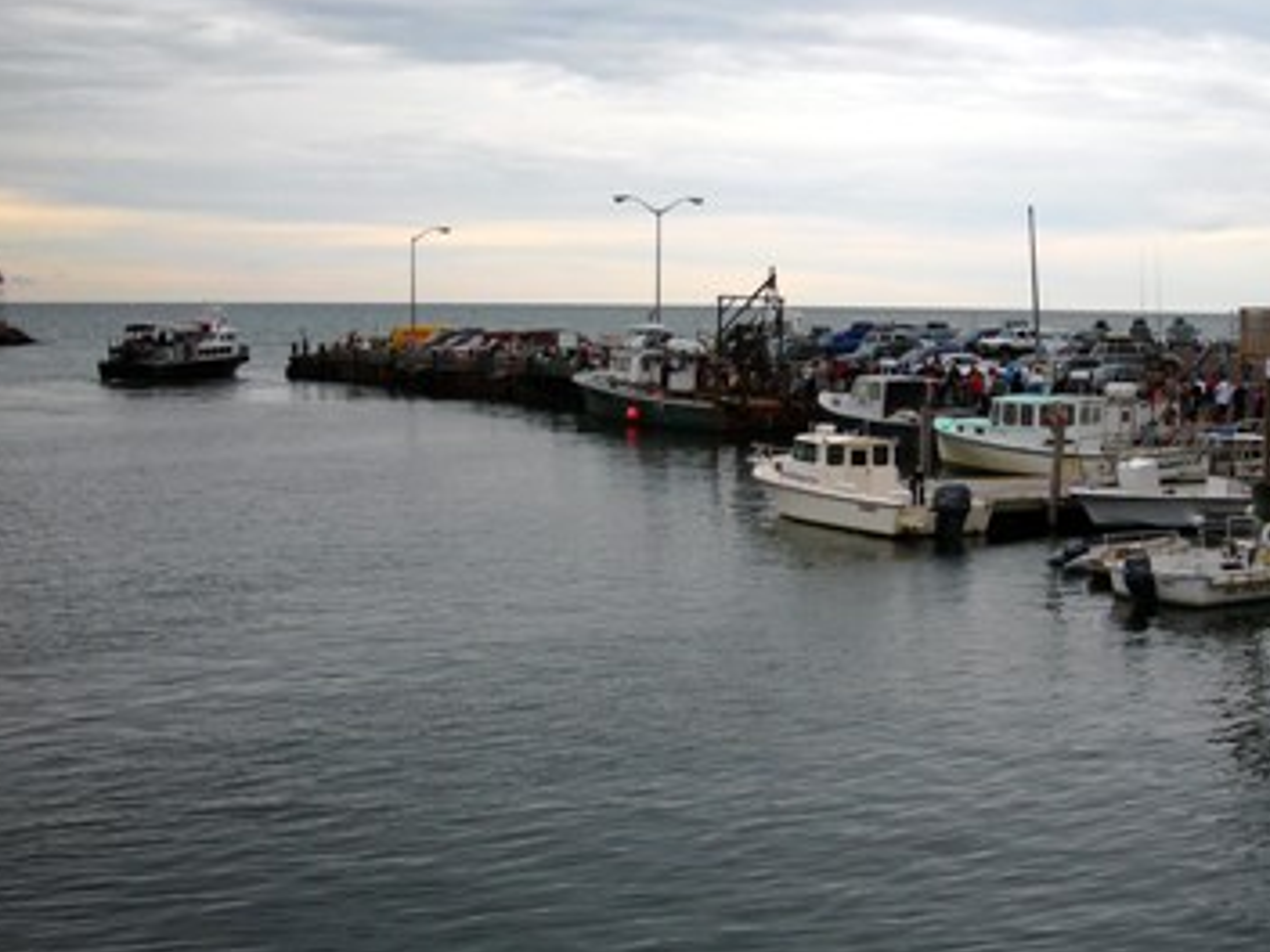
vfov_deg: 27.0
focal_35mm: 54
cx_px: 815
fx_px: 1981
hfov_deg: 35.3
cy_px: 431
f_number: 3.2
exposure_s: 1/198
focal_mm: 6.3
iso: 50
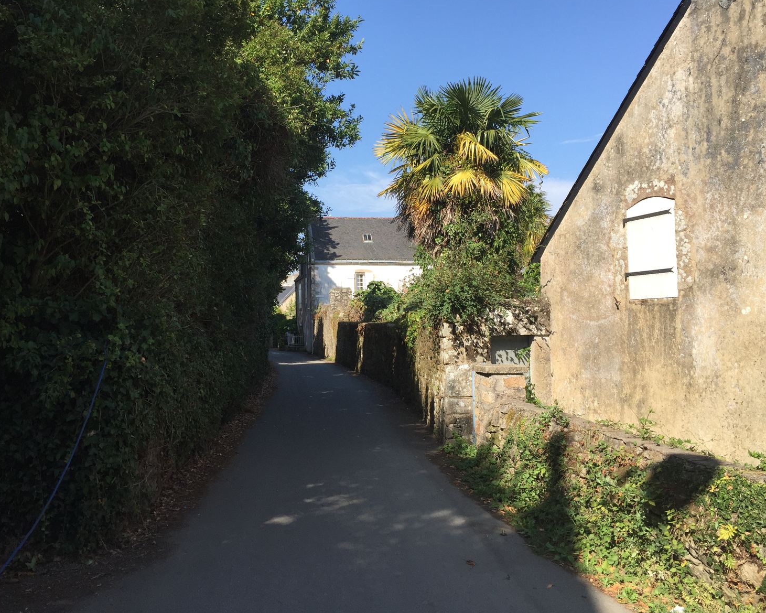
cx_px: 358
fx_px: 703
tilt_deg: +1.9
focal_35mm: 31
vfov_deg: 47.1
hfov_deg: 57.1
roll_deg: +0.6
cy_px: 299
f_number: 2.2
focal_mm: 4.15
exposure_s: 1/1236
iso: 32
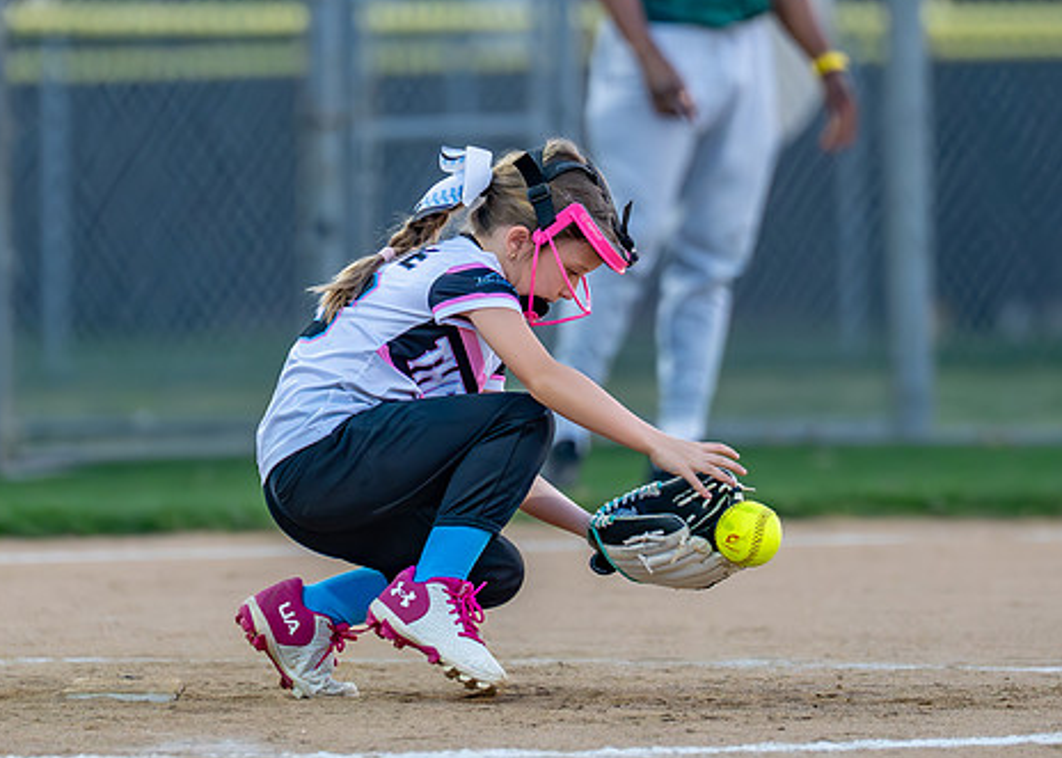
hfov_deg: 3.7
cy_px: 292
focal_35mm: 544
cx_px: 369
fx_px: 16401
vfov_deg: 2.6
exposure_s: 1/1250
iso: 2000
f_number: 2.8
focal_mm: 200
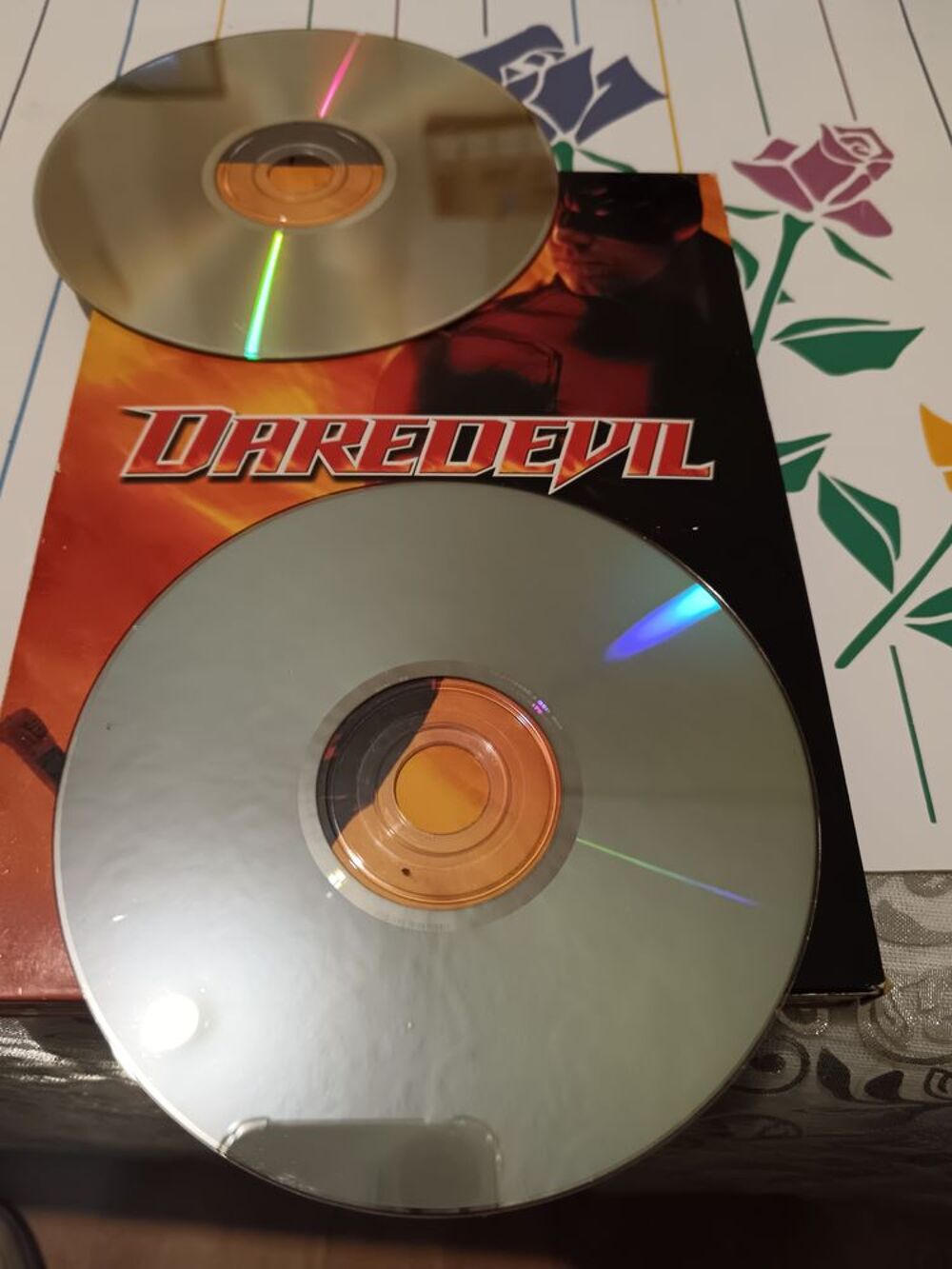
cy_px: 634
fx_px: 990
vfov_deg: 65.3
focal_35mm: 27
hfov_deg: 51.4
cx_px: 476
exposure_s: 1/24
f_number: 1.9
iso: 1304
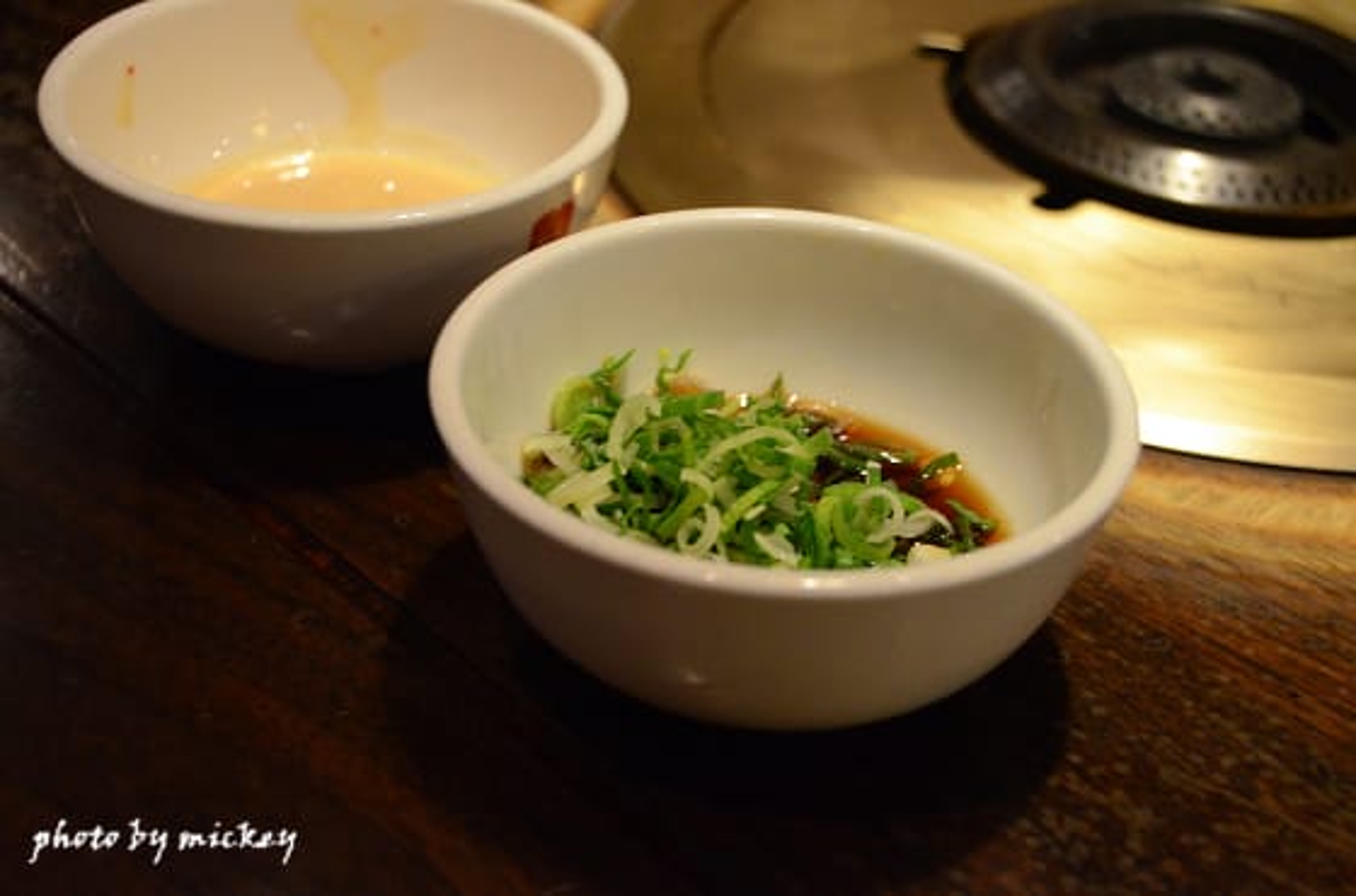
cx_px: 678
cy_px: 448
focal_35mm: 57
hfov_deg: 35.1
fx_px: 2141
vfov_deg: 23.6
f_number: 4.2
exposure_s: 1/20
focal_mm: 38
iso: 2500
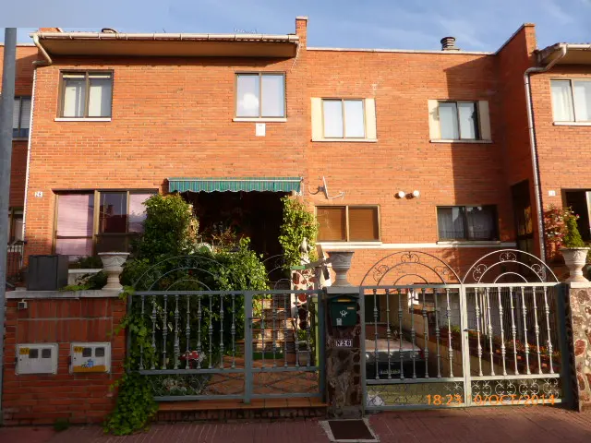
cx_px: 296
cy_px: 222
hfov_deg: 69.4
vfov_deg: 54.9
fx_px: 427
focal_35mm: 25
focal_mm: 4.3
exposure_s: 1/640
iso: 100
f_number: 3.3
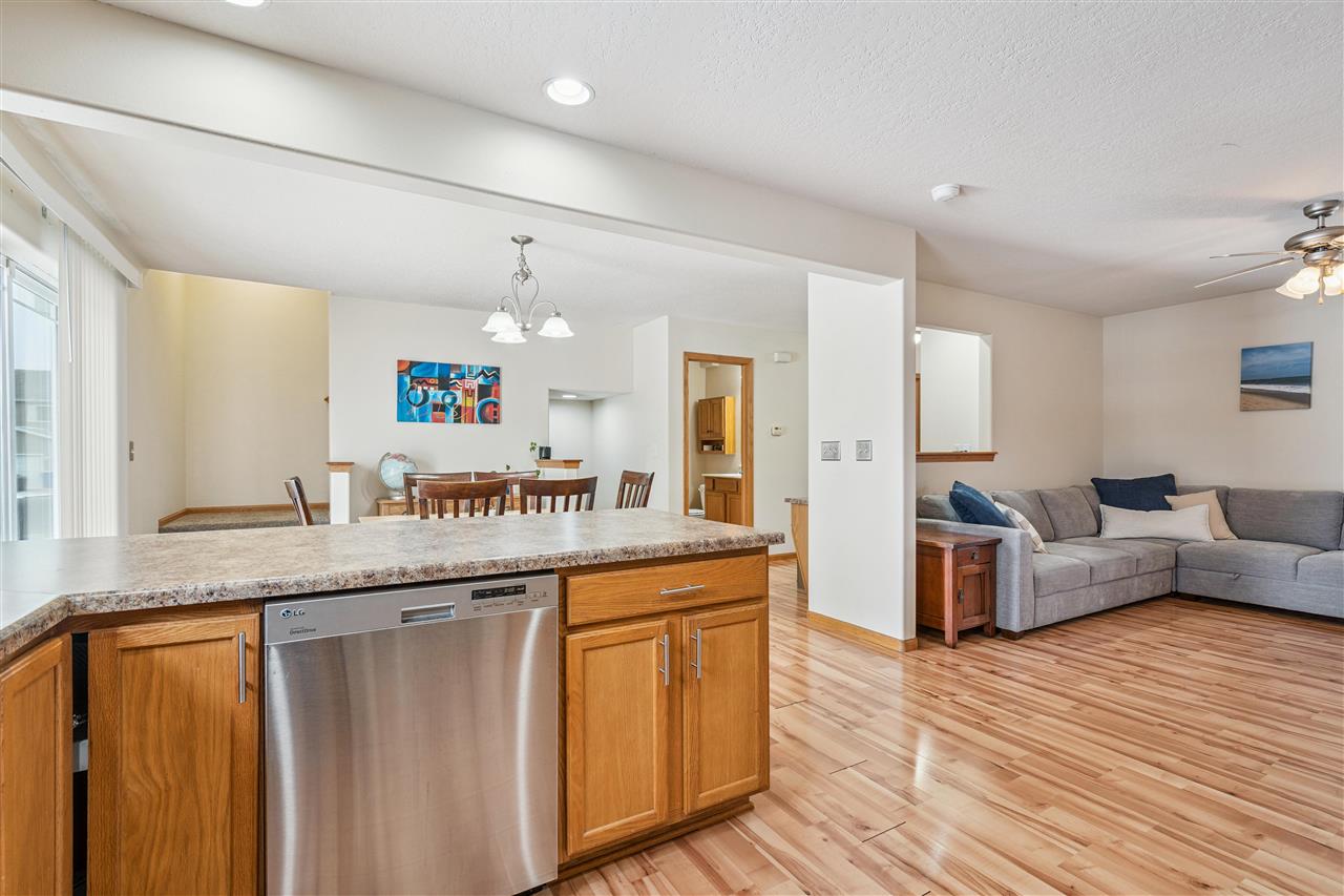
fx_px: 597
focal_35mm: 16
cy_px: 448
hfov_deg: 96.7
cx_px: 672
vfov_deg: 73.7
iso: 400
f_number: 8
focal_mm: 16
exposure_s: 1/20
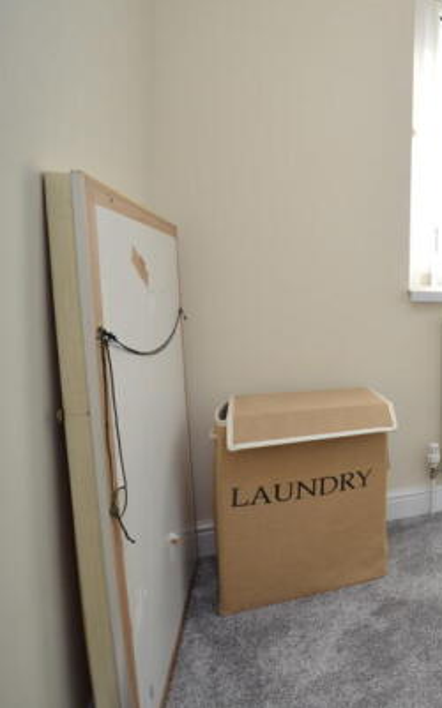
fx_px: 483
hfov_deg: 35.1
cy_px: 325
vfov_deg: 72.5
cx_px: 566
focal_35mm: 25
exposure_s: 1/125
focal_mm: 10
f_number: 5.6
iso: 200
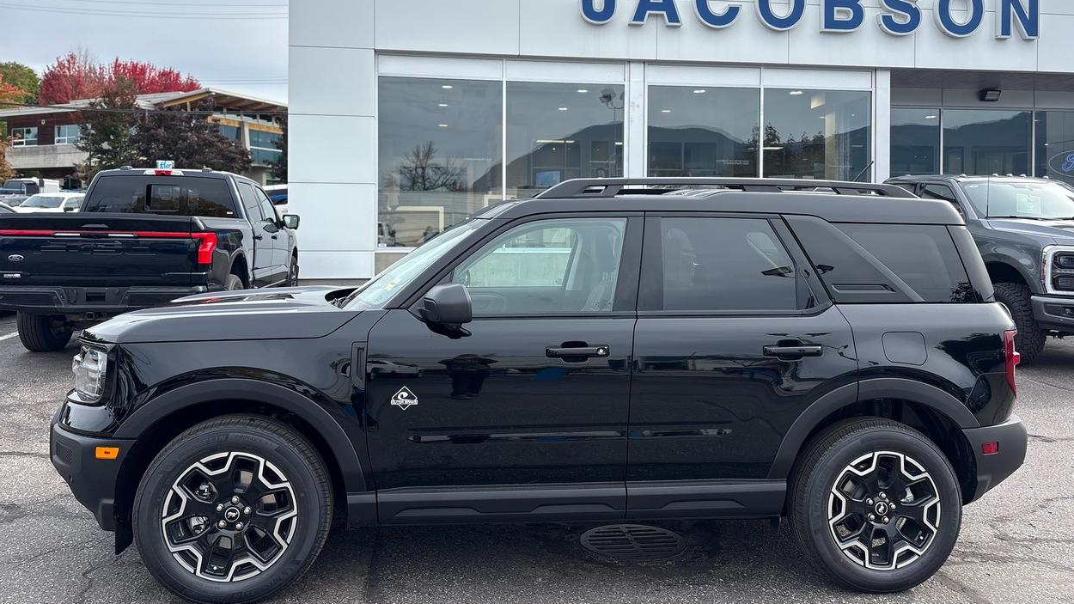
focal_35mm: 29
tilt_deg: -0.6
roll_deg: +0.0
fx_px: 826
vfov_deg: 39.9
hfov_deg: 66.1
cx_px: 544
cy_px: 229
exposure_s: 1/1550
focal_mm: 5.96
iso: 50
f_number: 1.6
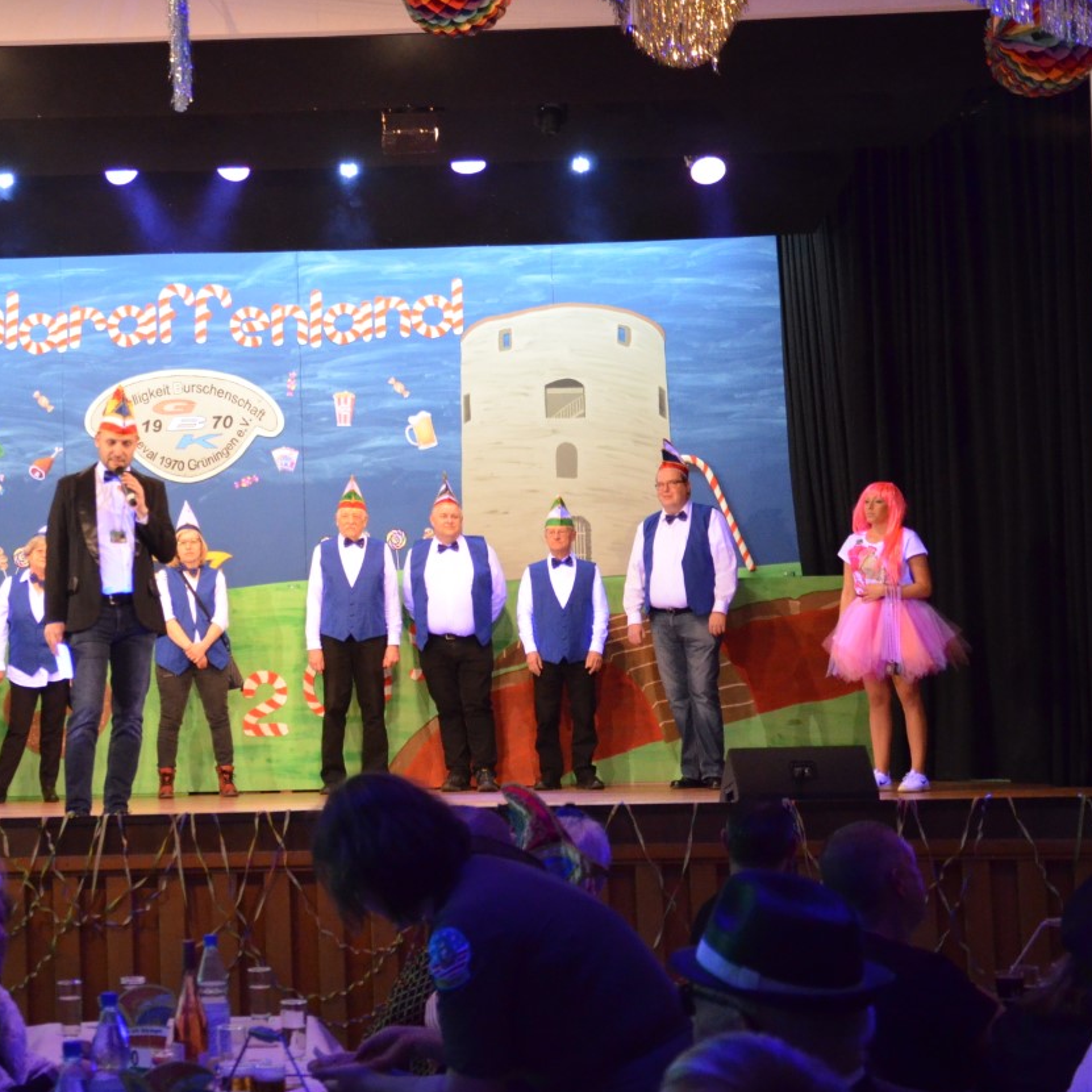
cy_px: 505
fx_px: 2855
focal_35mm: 80
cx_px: 97
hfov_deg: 21.2
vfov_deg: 21.6
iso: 2500
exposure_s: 1/30
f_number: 4.2
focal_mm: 32
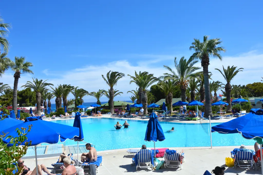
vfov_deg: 48.0
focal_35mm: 27
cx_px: 132
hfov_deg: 67.4
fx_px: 197
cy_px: 88
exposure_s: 1/100
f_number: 14
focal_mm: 18
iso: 100
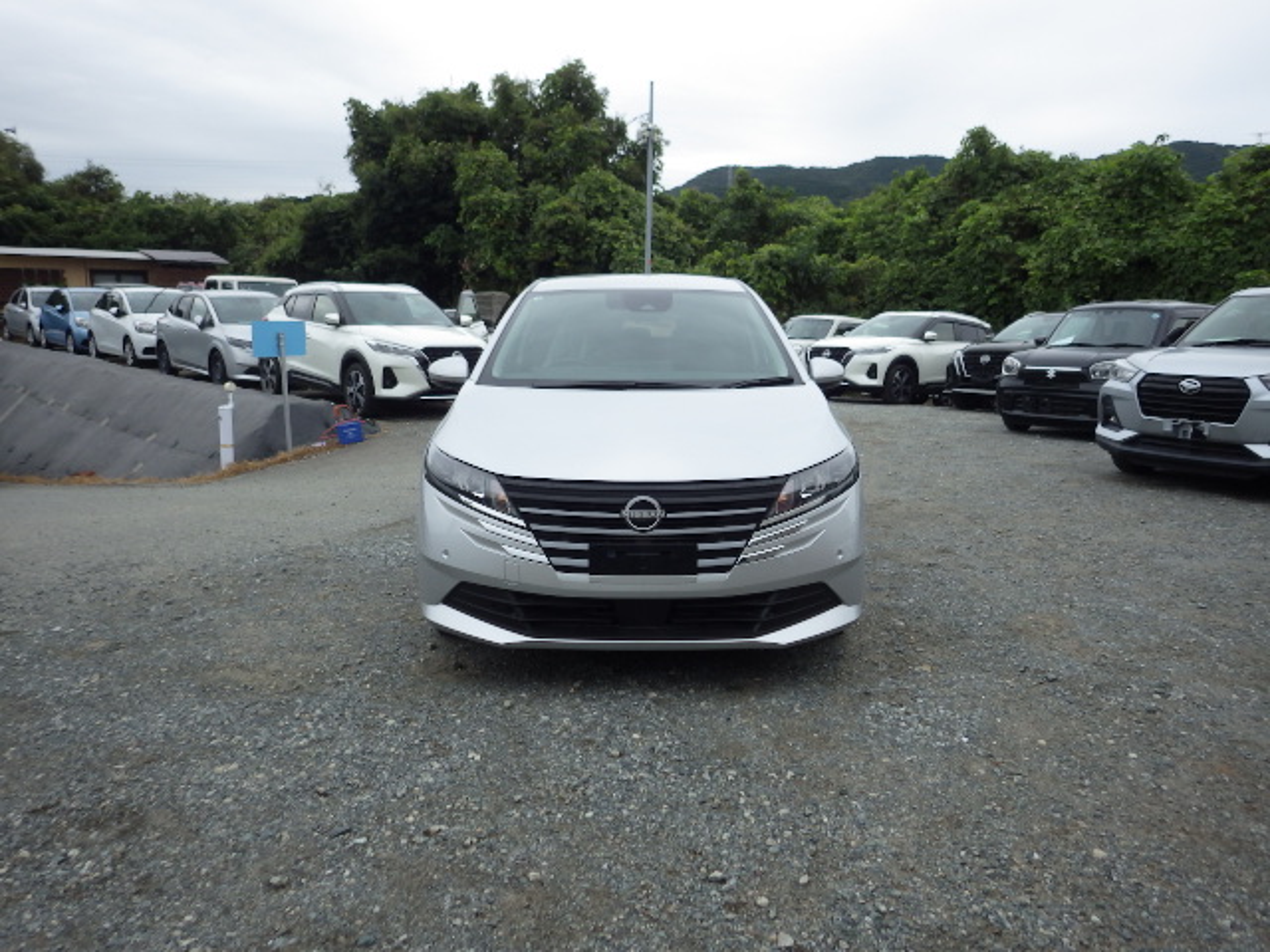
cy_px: 476
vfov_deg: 54.9
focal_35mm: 25
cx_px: 635
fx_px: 917
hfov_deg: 69.4
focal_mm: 4.5
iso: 125
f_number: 2.8
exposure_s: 1/1250
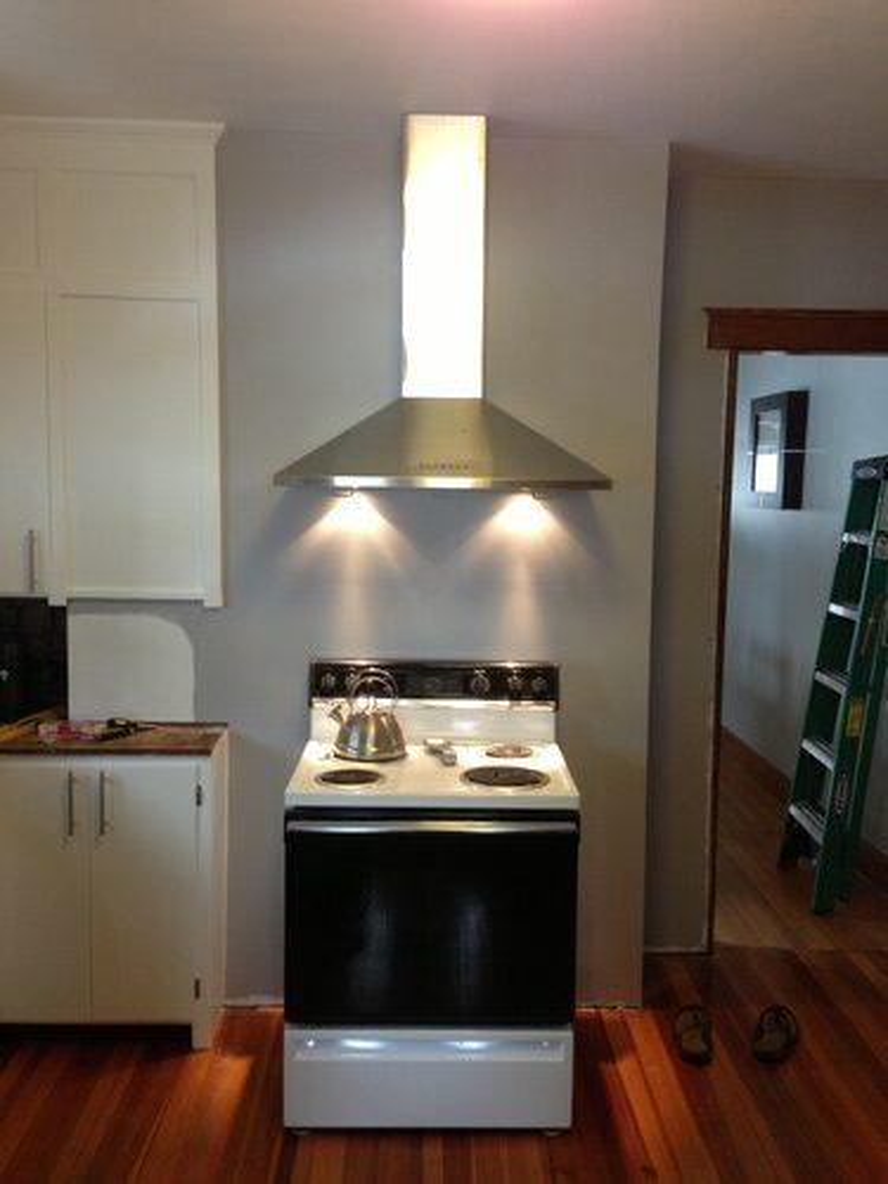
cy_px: 592
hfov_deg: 42.9
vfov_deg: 55.4
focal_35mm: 33
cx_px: 444
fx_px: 1129
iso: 125
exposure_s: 1/20
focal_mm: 4.13
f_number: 2.4
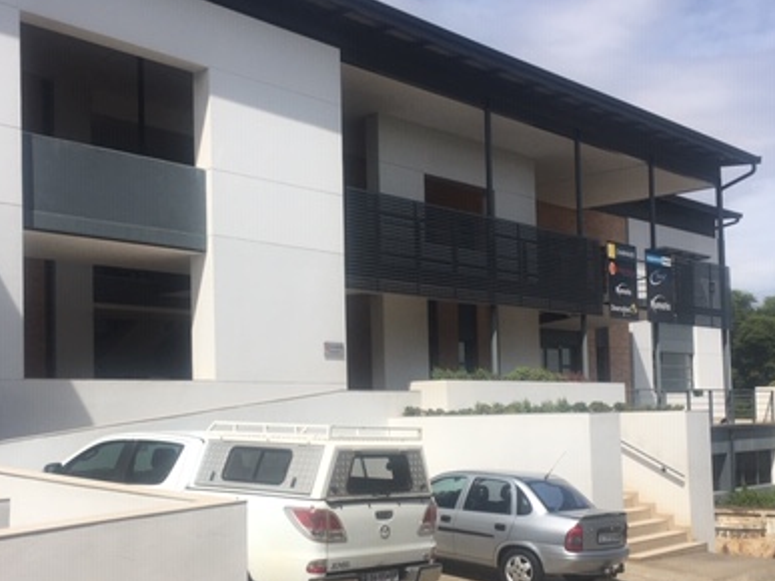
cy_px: 353
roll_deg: +1.7
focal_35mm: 48
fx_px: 1074
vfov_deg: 30.2
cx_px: 362
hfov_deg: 39.7
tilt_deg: +4.0
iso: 25
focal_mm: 4.15
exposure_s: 1/2404
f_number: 2.2
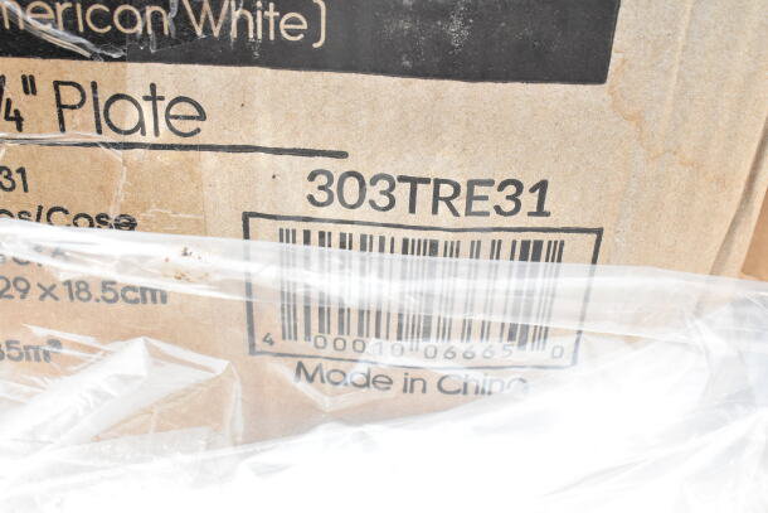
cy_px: 256
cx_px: 384
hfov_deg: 45.0
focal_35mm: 44
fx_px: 928
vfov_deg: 30.9
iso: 1600
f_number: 10
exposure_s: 1/400
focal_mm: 29
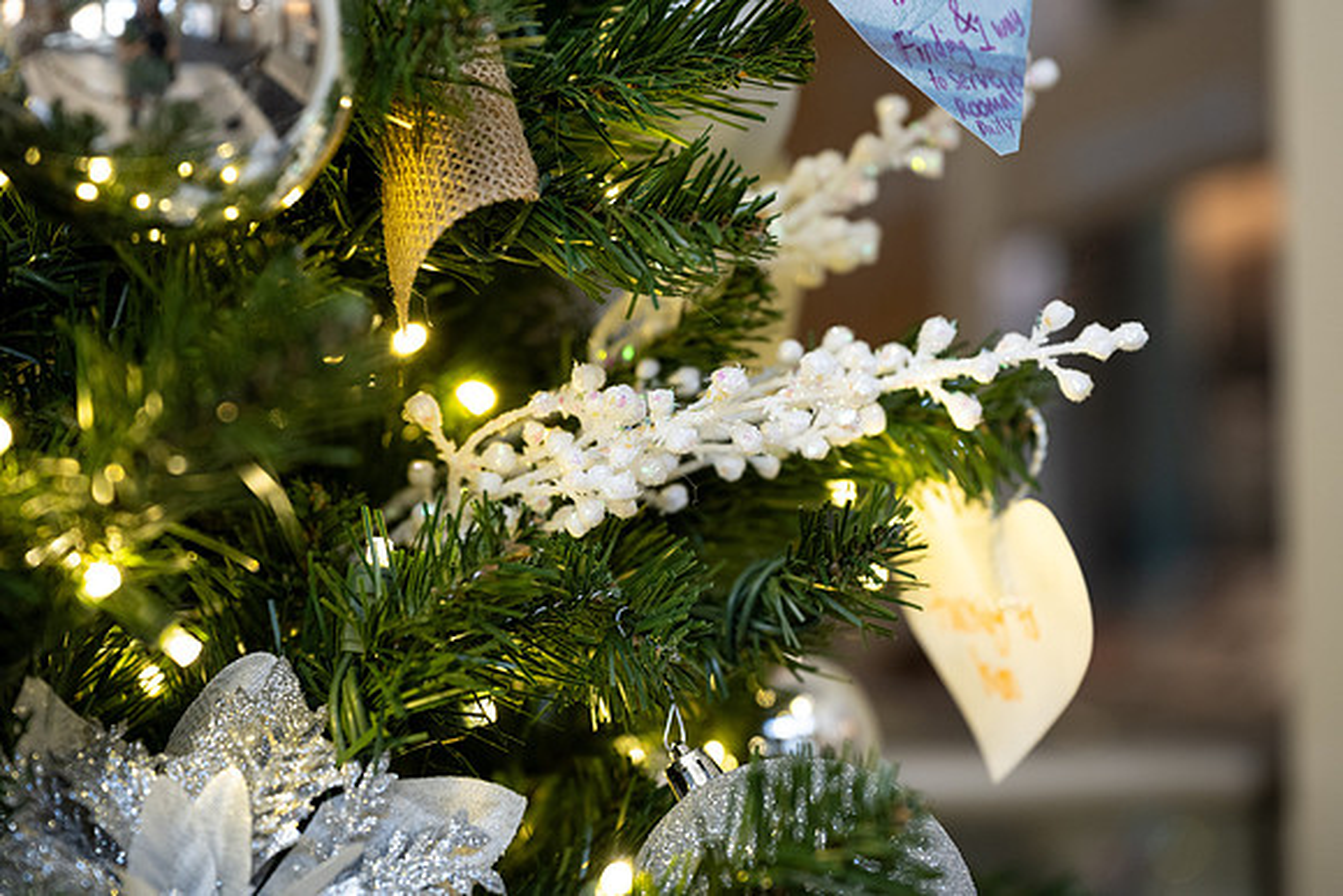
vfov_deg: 21.6
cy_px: 448
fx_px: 2351
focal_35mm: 63
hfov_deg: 31.9
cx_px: 672
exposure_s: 1/320
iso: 1000
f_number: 4
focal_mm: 63
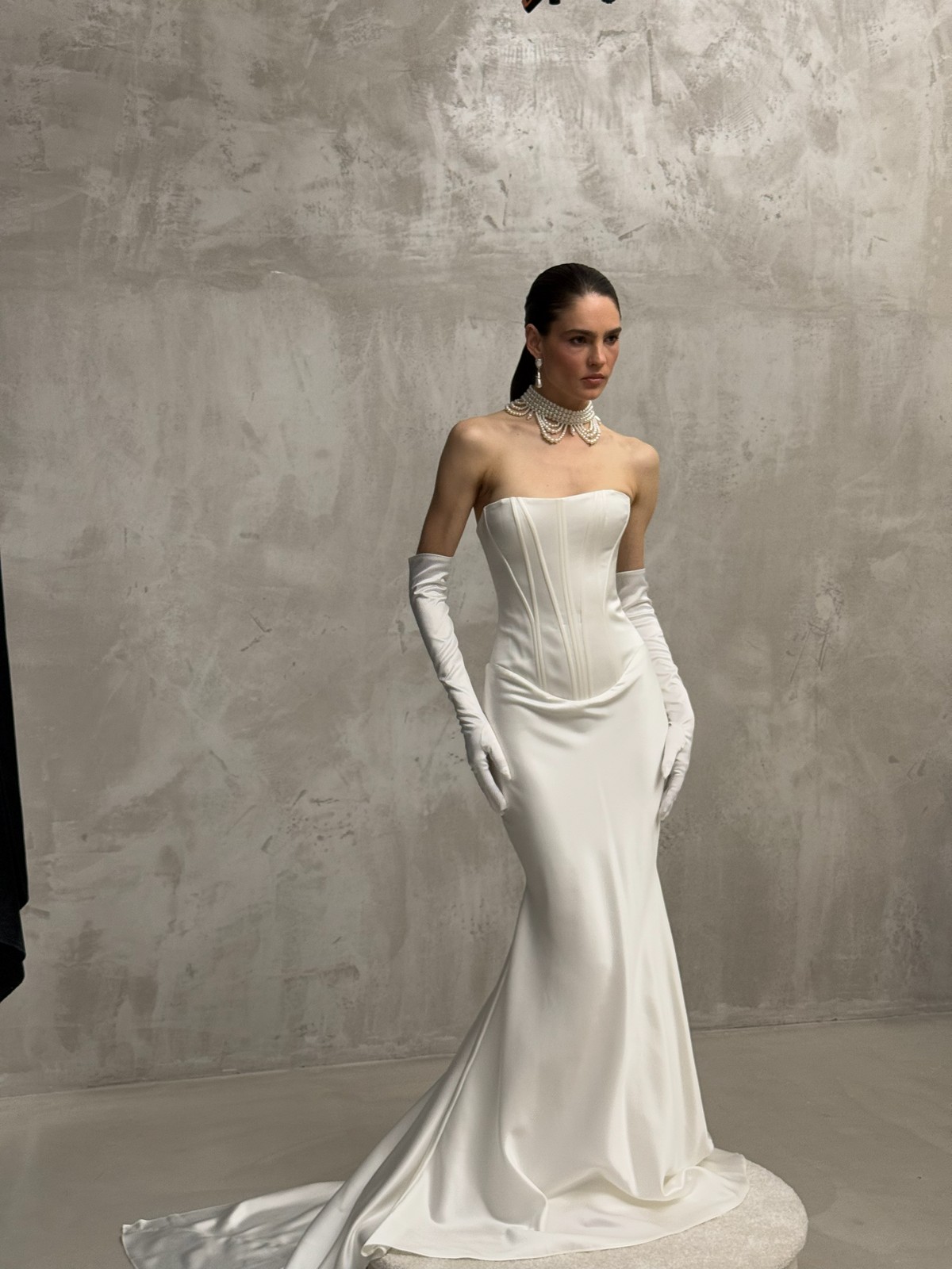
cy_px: 634
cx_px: 476
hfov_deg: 30.3
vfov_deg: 39.7
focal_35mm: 48
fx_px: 1760
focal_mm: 6.76
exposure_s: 1/68
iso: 100
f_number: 1.78
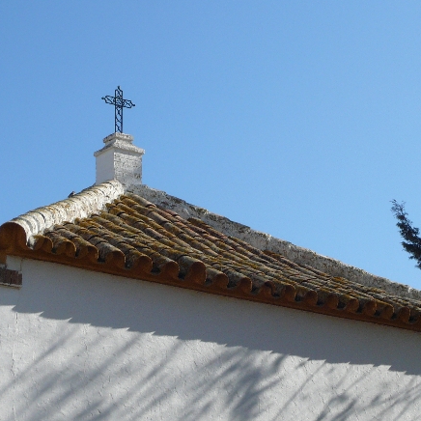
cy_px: 212
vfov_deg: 17.7
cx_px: 264
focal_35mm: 98
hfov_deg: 17.7
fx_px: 1348
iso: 100
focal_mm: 11.2
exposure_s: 1/125
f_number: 13
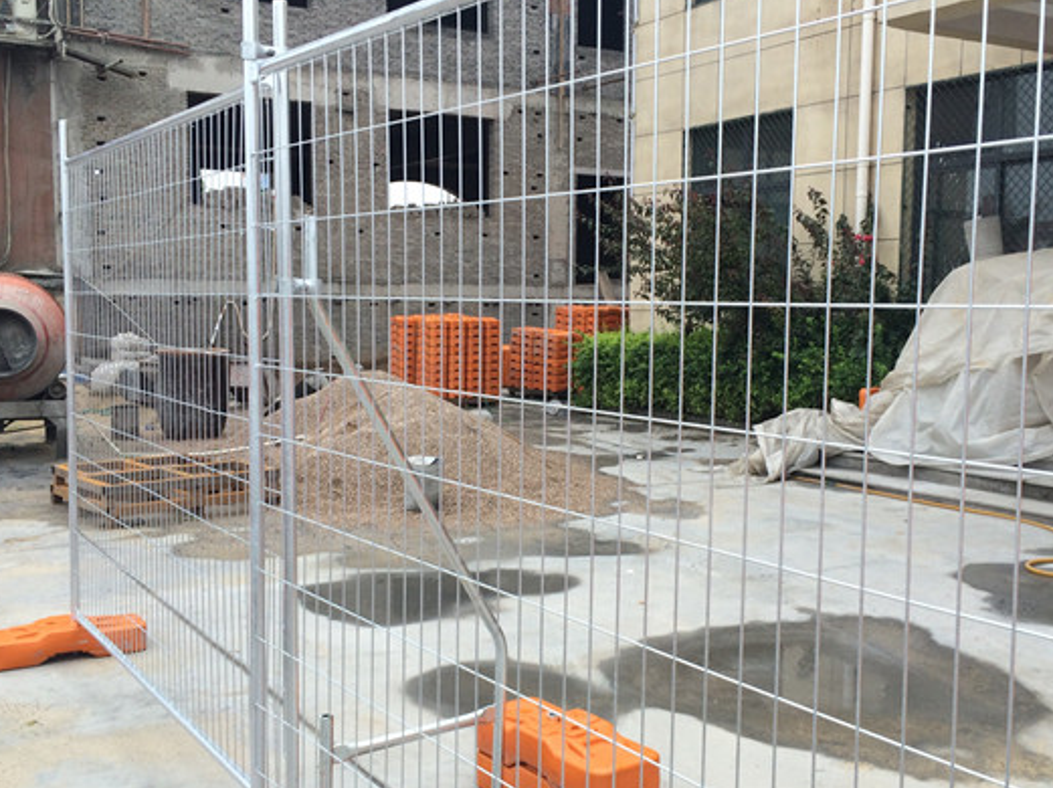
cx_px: 564
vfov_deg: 36.8
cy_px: 419
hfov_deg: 47.9
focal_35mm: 39
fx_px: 1186
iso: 32
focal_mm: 4.15
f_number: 2.2
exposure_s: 1/306
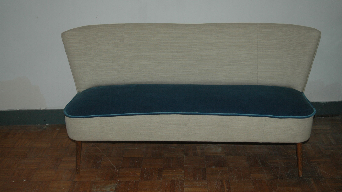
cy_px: 86
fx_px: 399
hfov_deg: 46.4
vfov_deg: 27.1
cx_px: 171
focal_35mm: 44
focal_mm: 28
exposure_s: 1/60
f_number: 3.5
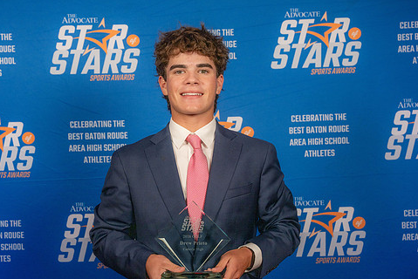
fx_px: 802
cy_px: 168
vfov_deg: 19.7
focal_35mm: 69
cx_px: 174
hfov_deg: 29.2
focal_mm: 57
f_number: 5.6
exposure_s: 1/100
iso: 320
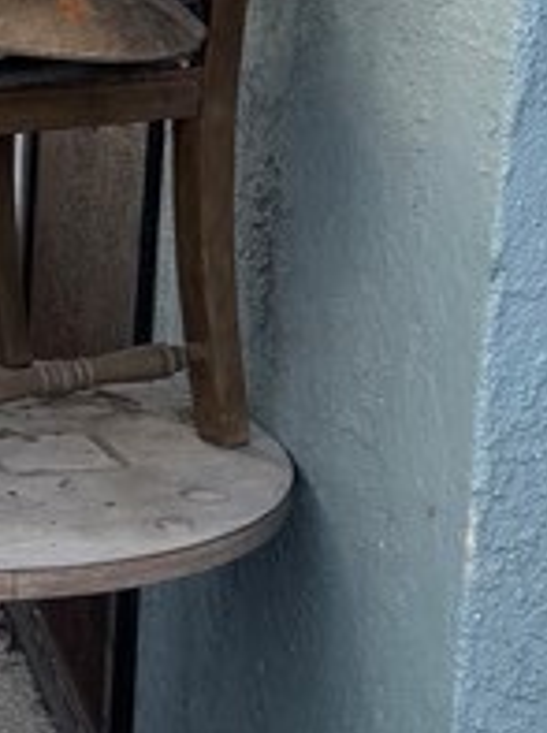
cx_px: -361
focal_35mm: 125
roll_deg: -1.5
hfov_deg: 11.2
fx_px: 2642
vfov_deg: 15.7
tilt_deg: -10.3
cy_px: 145
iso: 80
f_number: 1.78
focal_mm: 6.76
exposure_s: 1/651
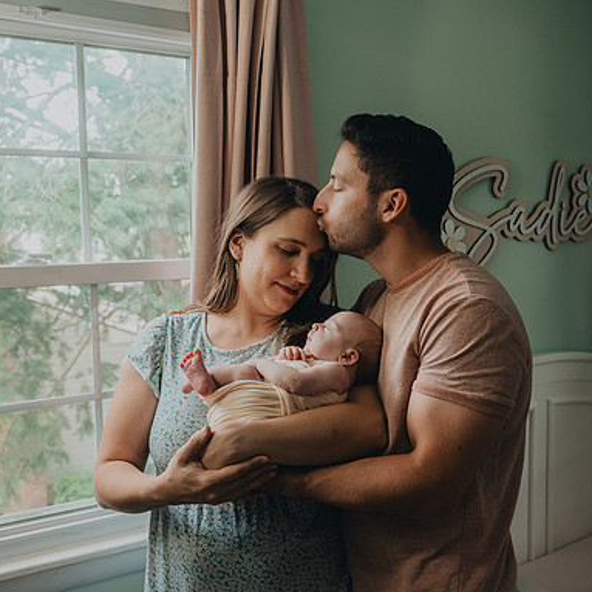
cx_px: 348
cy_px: 272
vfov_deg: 44.9
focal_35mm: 37
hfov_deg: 44.7
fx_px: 716
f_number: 4
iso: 1250
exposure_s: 1/125
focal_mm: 26
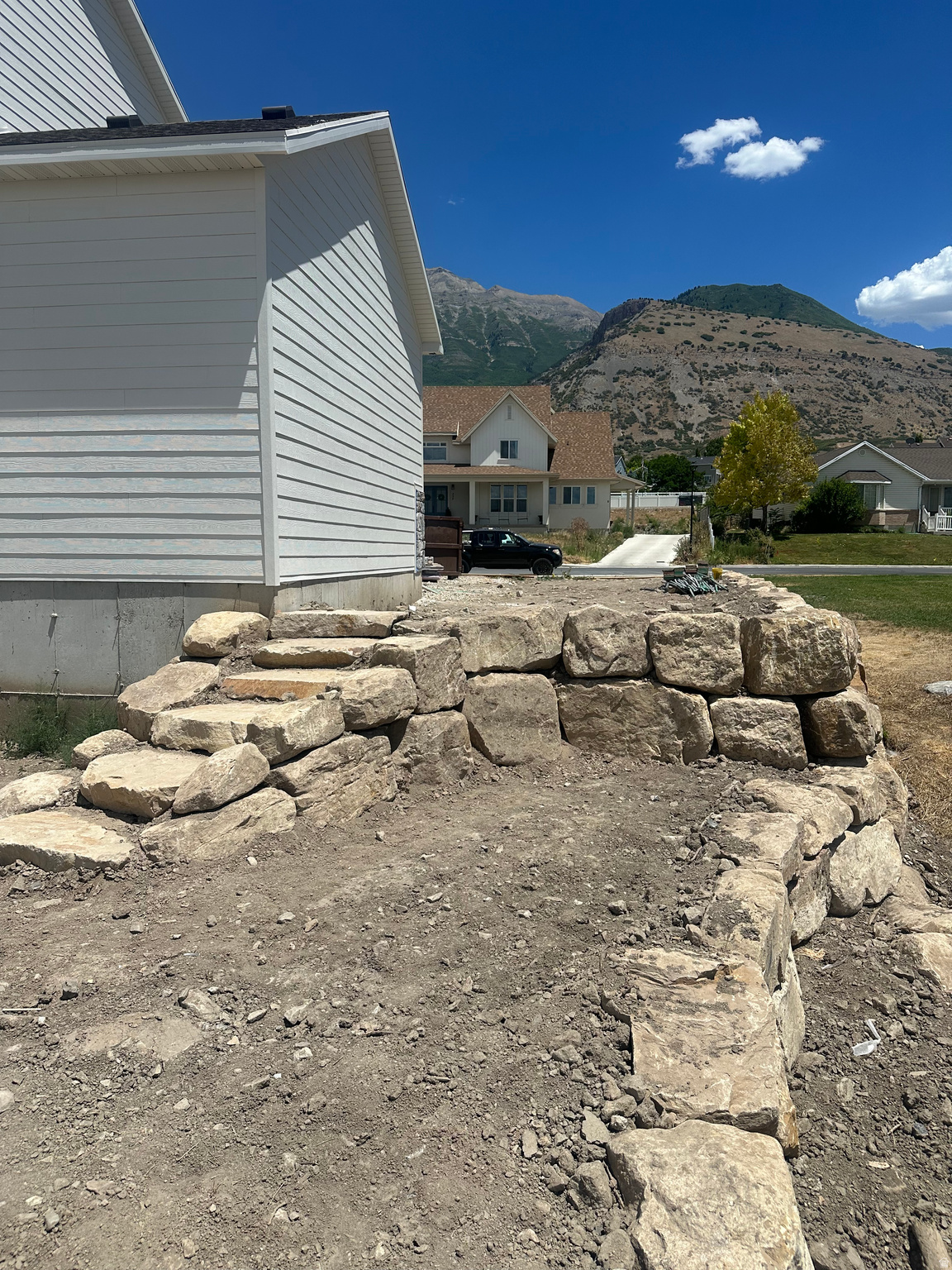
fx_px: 880
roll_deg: -2.3
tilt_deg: -2.8
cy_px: 635
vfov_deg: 71.6
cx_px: 476
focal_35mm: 24
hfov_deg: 56.8
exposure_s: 1/8929
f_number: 1.78
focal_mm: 6.86
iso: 80
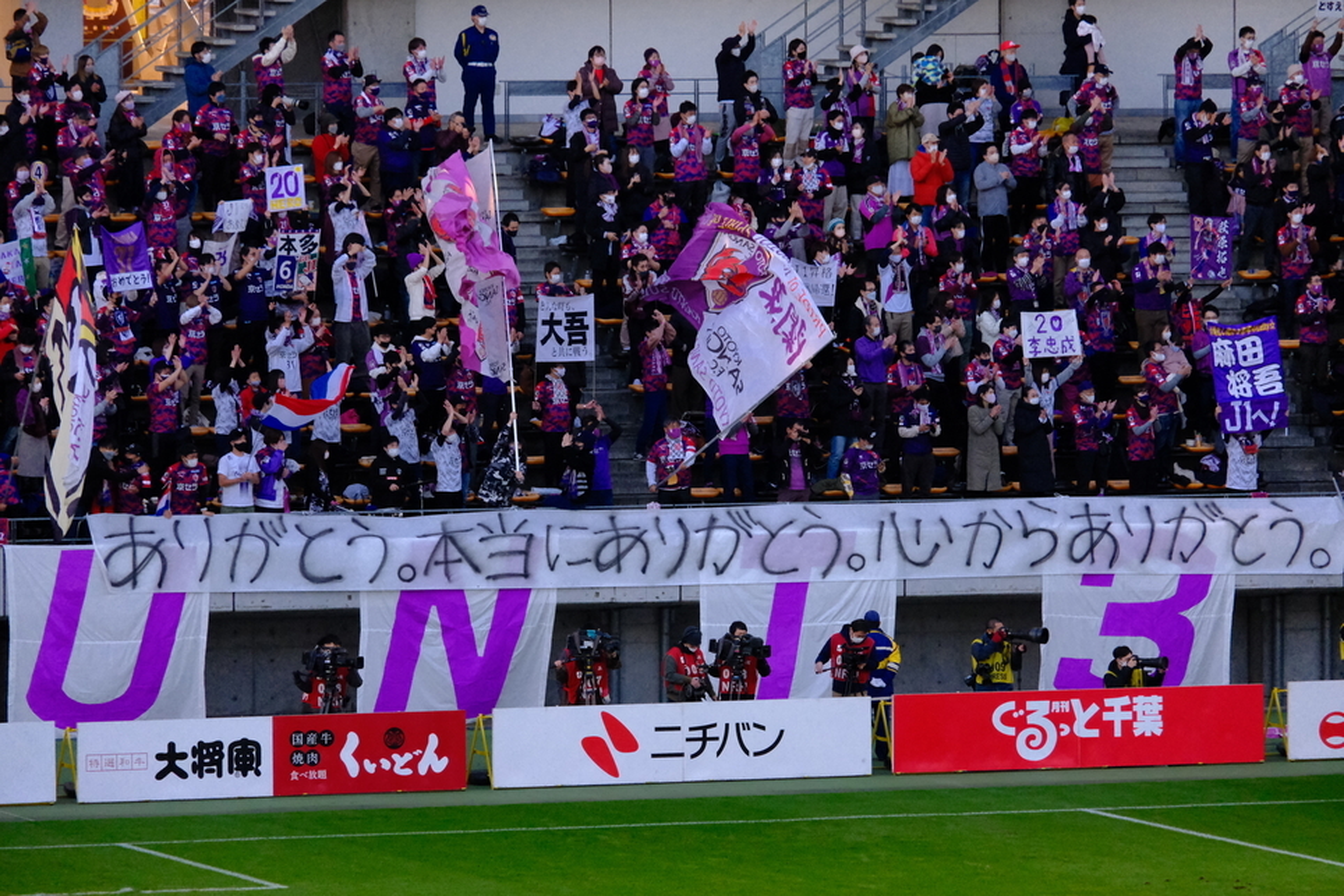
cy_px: 448
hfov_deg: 6.0
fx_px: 12881
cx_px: 672
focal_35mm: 345
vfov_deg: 4.0
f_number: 6.7
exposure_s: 1/680
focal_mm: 230
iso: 5000
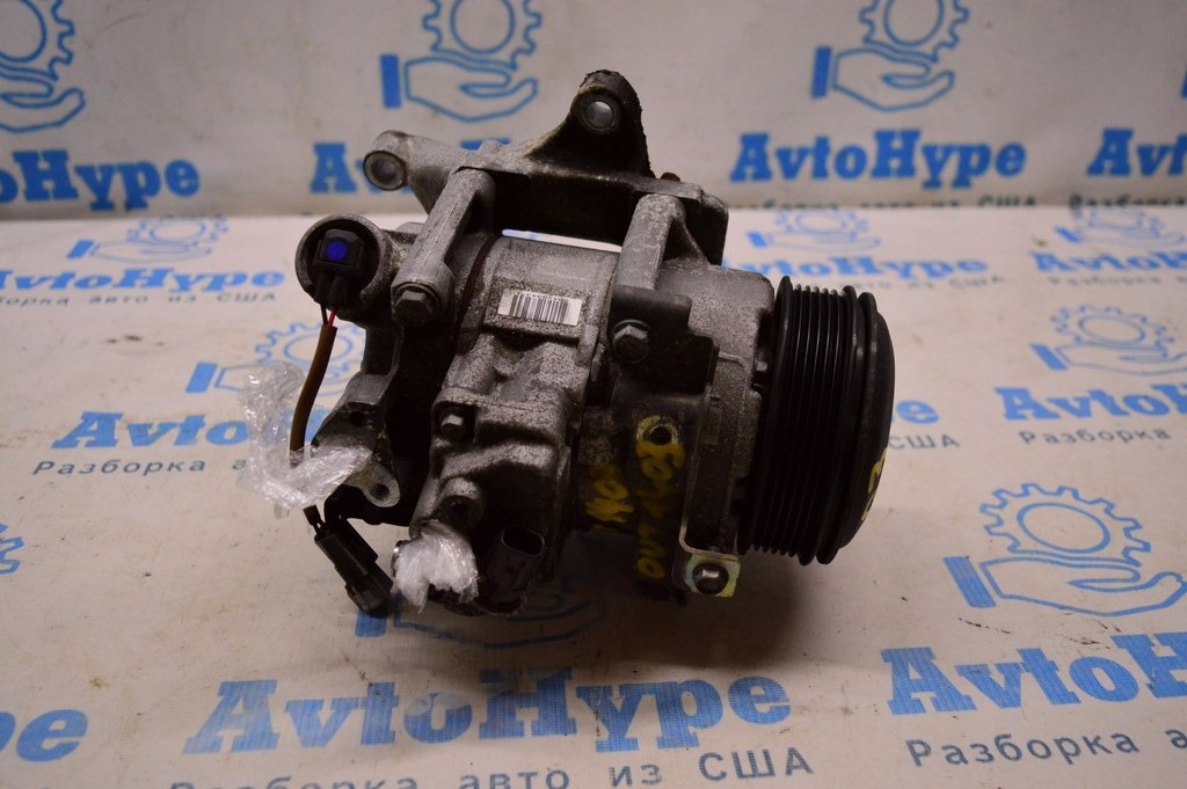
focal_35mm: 33
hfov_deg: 57.3
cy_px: 394
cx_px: 594
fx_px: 1087
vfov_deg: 39.9
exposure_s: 1/400
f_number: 4
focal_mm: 22
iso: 1600
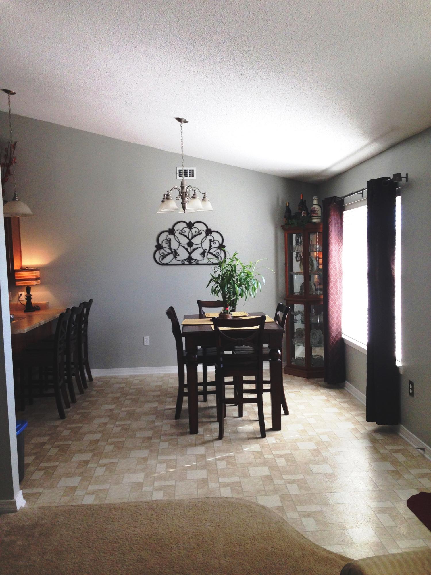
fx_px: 548
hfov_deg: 42.9
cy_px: 288
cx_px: 216
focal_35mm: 33
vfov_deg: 55.4
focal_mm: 4.12
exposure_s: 1/120
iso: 100
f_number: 2.4
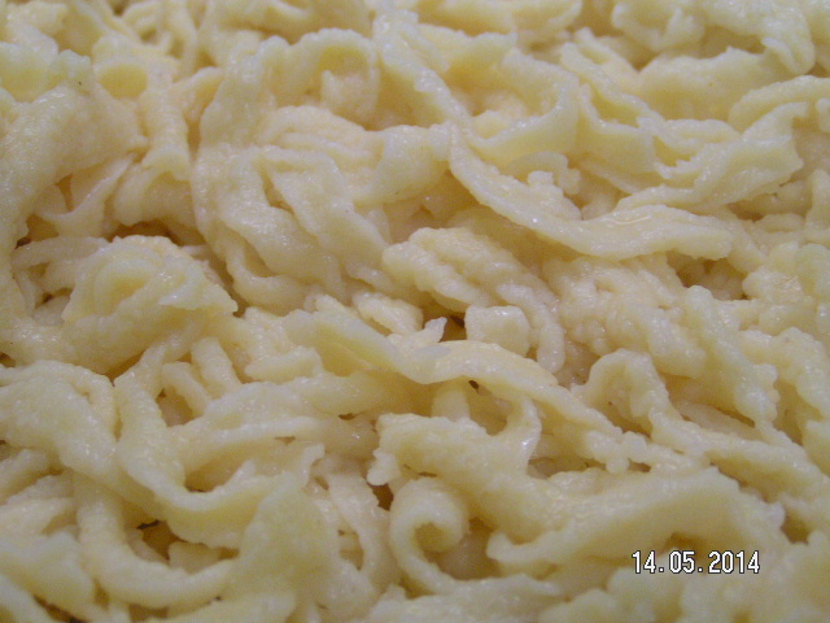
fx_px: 1511
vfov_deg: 23.3
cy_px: 312
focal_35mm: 63
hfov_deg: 30.7
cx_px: 415
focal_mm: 9.7
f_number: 3.2
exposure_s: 1/30
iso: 200
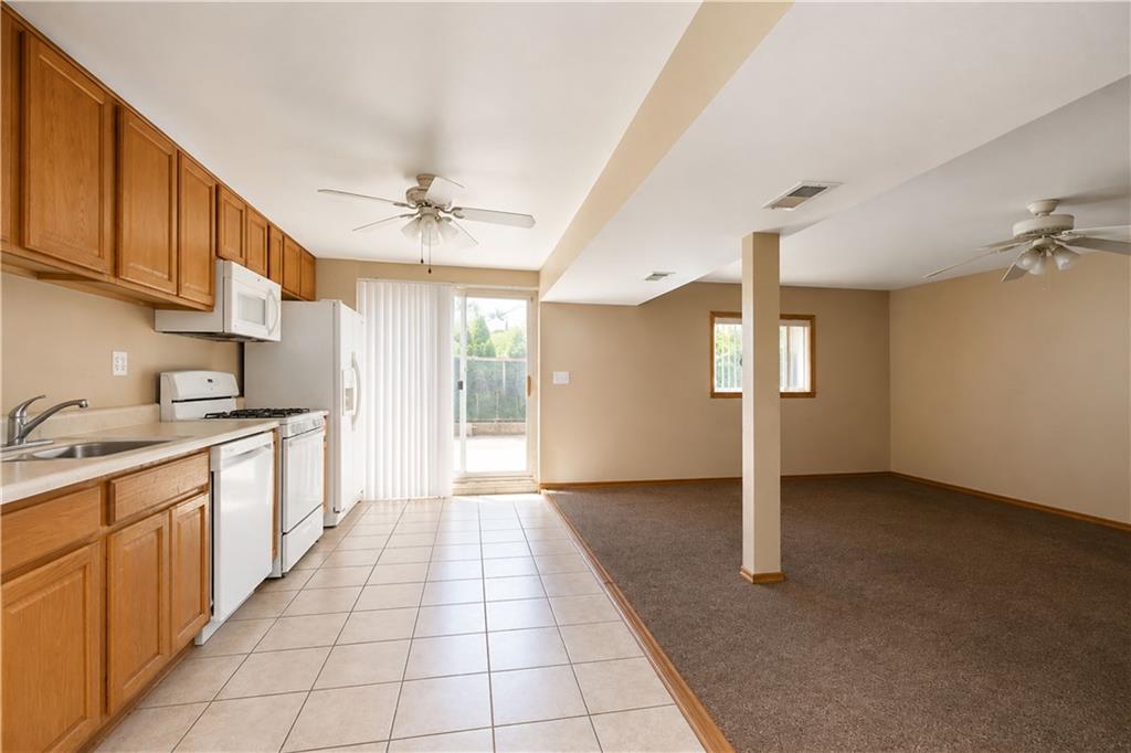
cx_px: 566
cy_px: 376
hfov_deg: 100.4
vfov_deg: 77.3
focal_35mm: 15
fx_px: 471
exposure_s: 1/60
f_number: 13
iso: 2000
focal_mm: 10
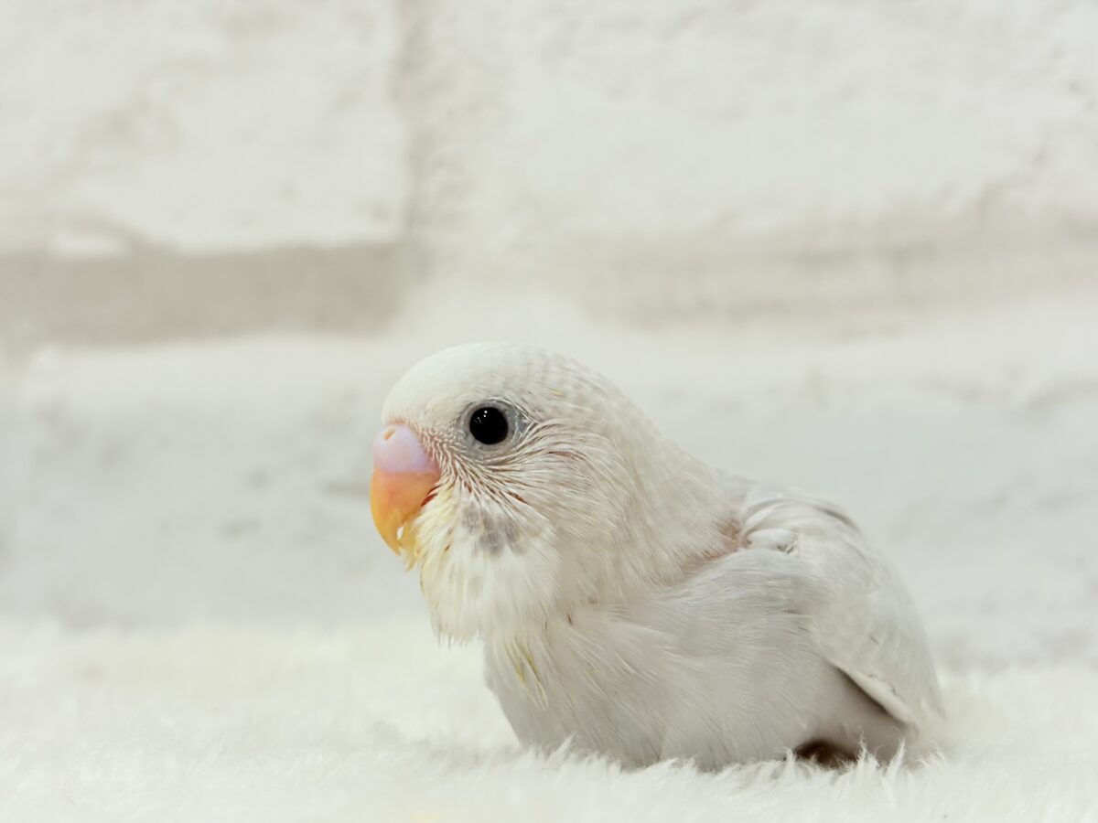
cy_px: 412
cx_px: 549
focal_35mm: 52
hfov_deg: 36.8
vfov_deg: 28.0
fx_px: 1649
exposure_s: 1/100
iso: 64
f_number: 1.6
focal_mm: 5.96
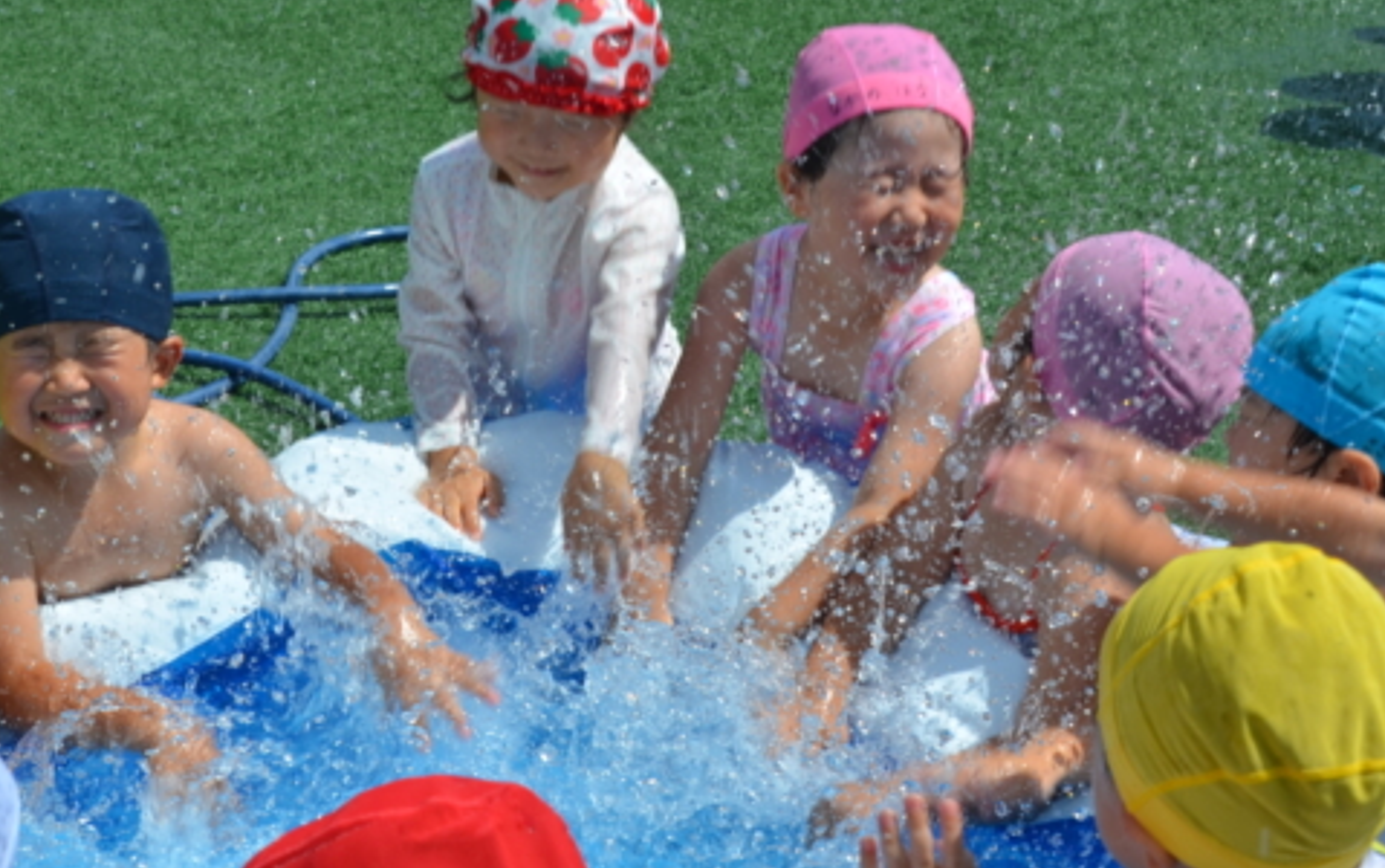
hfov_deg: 23.4
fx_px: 3324
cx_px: 425
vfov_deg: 14.9
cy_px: 435
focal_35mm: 88
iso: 100
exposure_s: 1/320
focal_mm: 36
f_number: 9
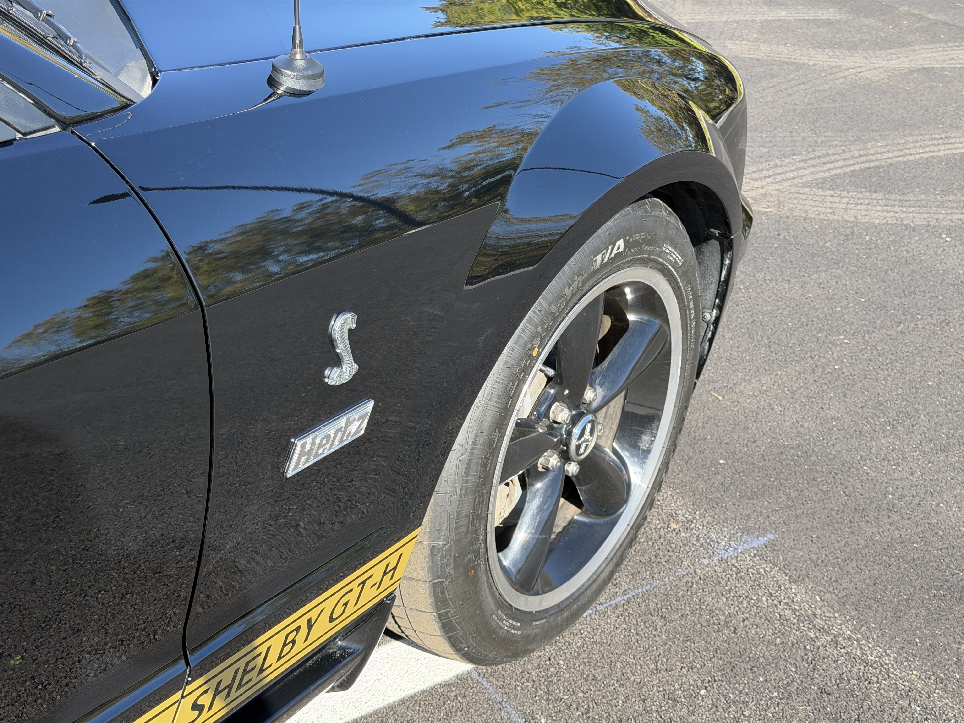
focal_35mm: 48
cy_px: 362
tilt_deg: -29.1
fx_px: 1337
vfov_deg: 30.3
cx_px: 482
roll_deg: -6.0
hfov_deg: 39.7
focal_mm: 6.76
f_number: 1.78
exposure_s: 1/747
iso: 64
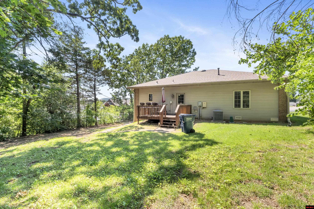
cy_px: 104
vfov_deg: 73.6
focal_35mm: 16
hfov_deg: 96.6
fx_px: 140
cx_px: 157
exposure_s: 1/60
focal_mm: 10.7
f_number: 9
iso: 200
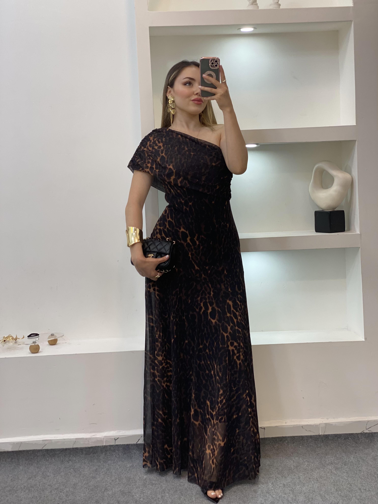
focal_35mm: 52
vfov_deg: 36.8
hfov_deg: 28.0
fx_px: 757
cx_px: 189
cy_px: 252
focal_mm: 6
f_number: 2
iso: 80
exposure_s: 1/100
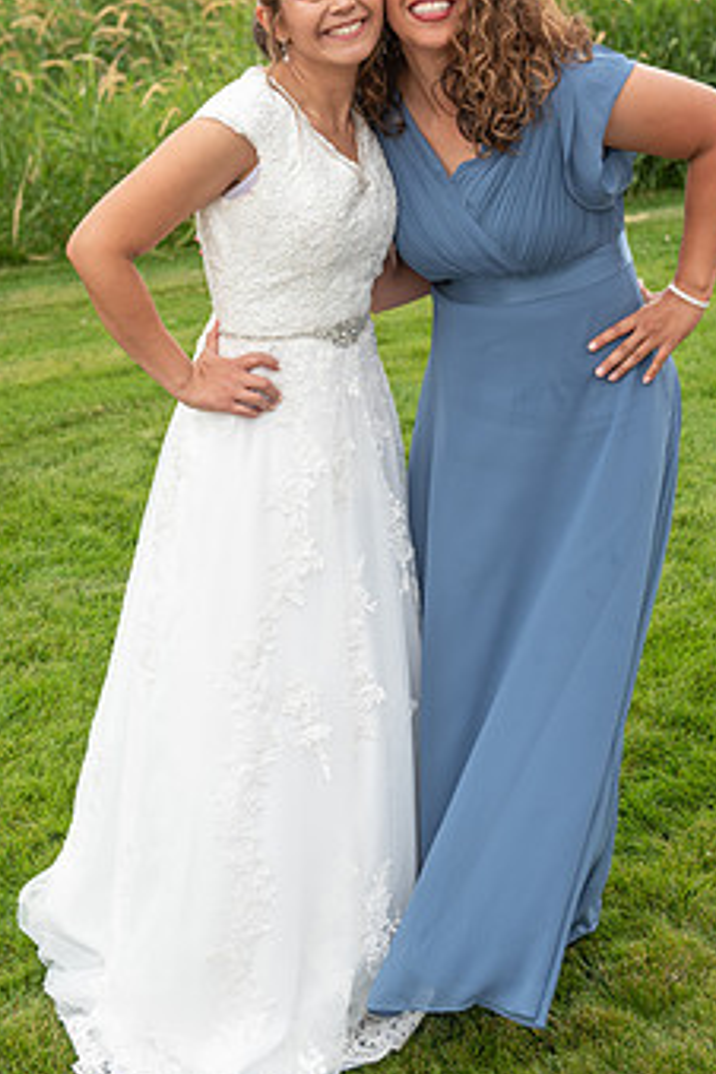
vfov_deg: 29.2
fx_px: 2058
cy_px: 466
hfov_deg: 19.7
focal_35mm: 69
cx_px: 377
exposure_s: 1/160
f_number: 4.5
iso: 100
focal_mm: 52
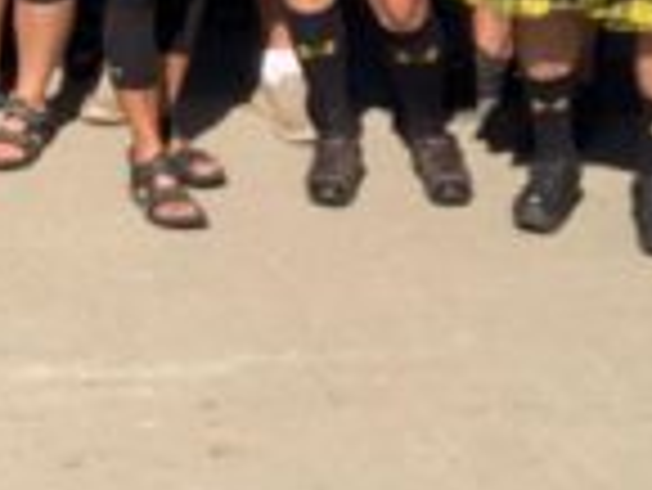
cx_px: -387
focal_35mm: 169
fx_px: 3186
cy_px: -148
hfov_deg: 11.1
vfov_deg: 8.7
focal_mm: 2.87
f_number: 2.2
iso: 16
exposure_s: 1/1022
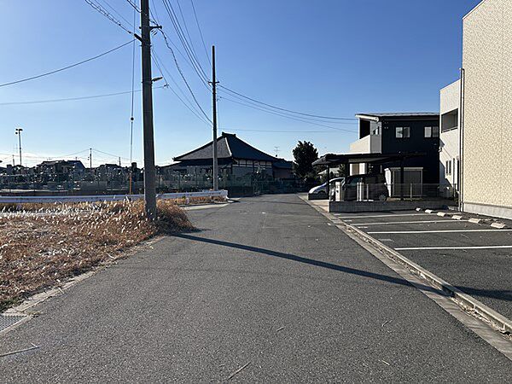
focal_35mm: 26
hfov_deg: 67.3
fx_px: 385
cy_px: 192
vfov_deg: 53.1
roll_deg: +0.1
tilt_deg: -2.3
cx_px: 256
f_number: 1.5
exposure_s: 1/6993
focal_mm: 5.7
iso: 50
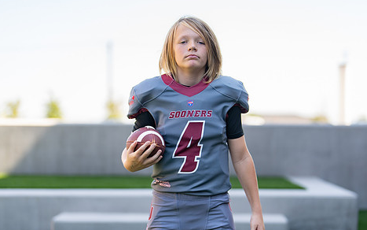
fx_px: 710
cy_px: 138
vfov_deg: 18.3
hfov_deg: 29.0
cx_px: 197
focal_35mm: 71
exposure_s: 1/1600
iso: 100
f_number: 1.2
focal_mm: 50
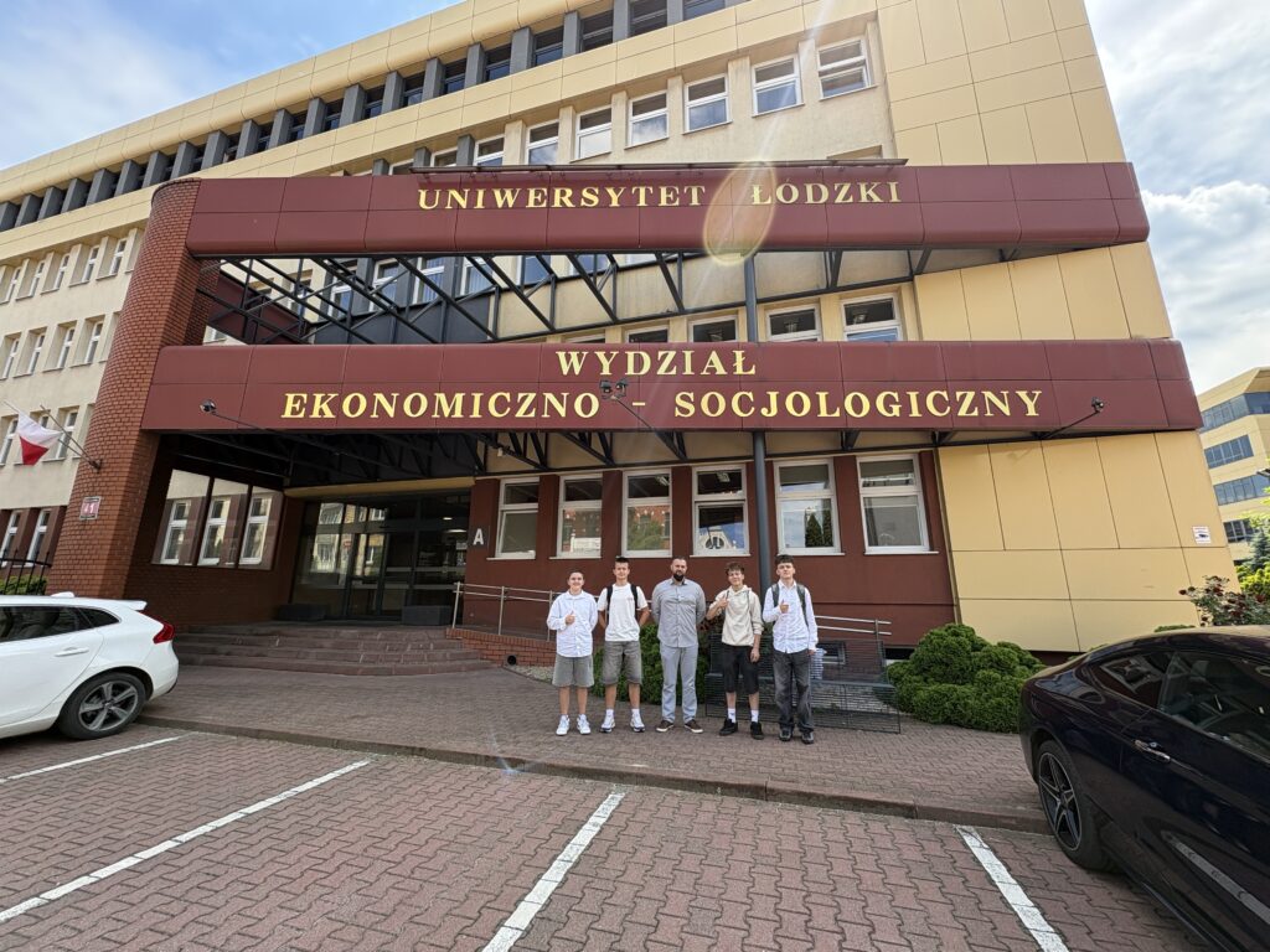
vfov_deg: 85.7
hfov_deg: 102.1
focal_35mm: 14
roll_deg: -0.7
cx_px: 635
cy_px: 476
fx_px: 514
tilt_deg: +12.6
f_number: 2.2
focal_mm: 2.22
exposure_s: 1/384
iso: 40
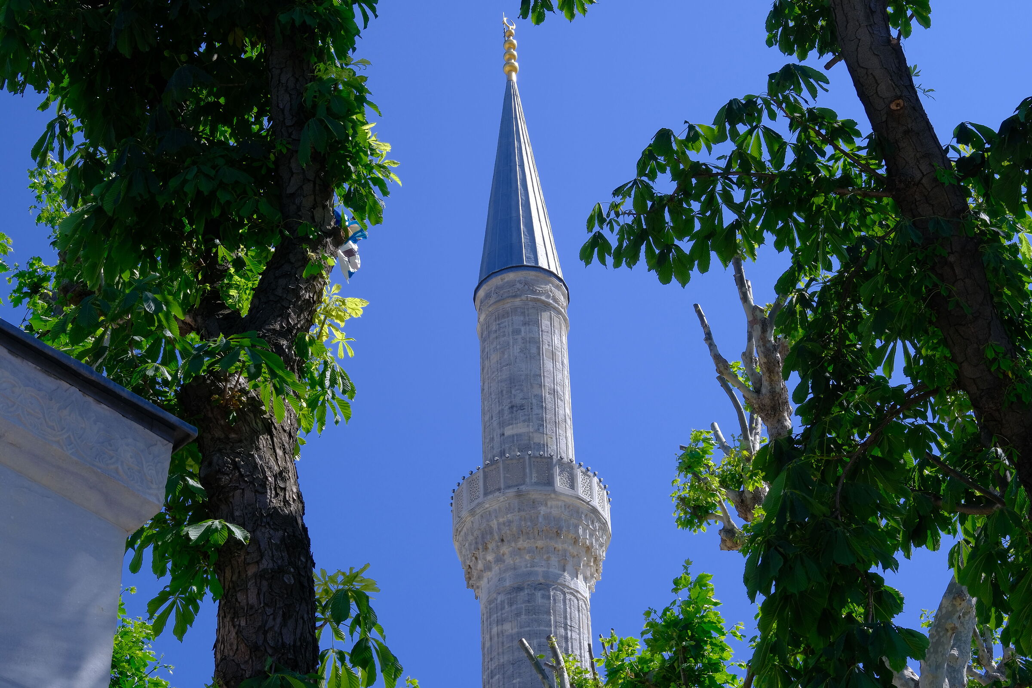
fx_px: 2150
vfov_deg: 18.2
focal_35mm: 75
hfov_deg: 27.0
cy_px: 344
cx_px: 516
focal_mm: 50
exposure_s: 1/70
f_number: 16
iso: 160
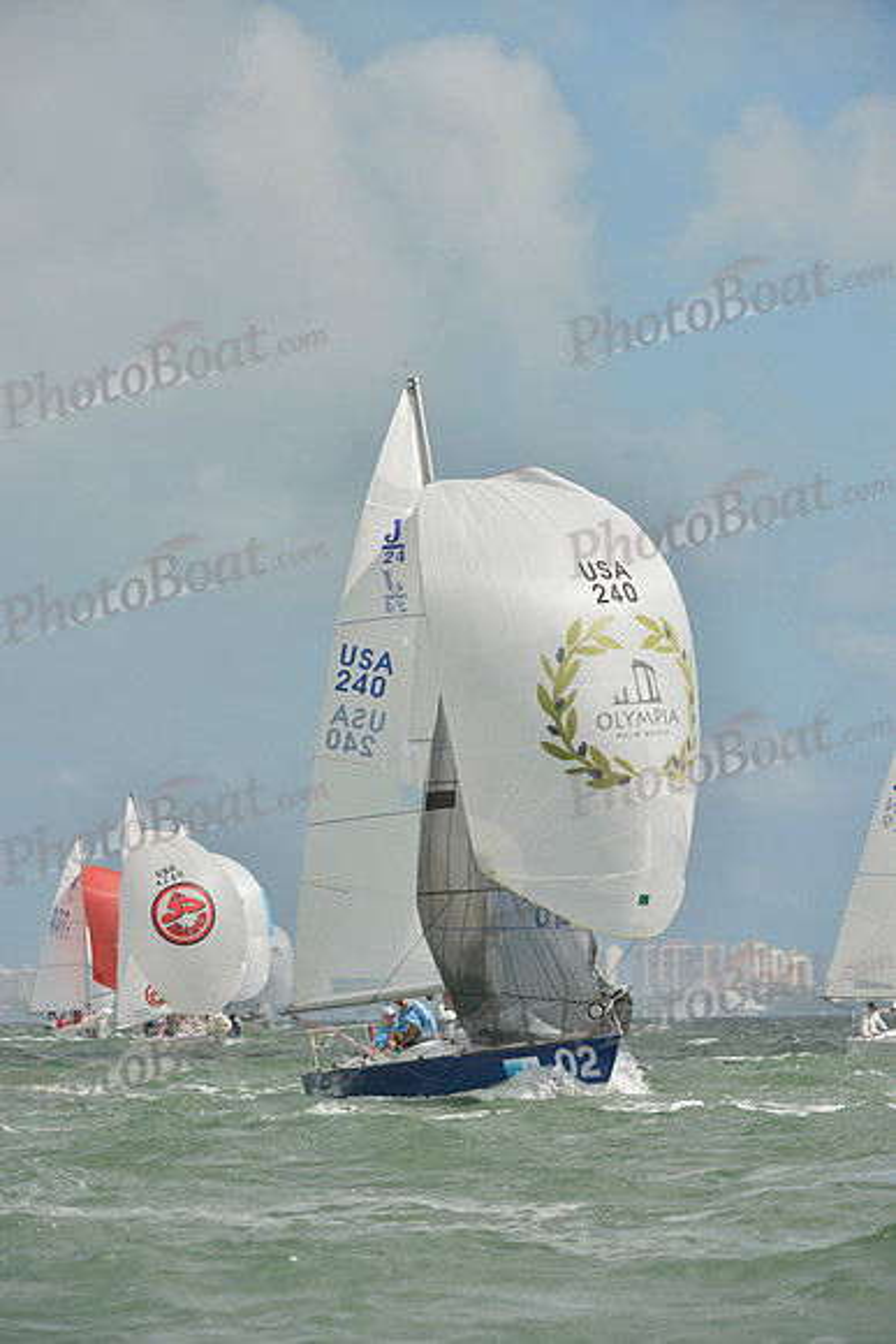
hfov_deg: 6.9
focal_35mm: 200
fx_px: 7462
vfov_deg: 10.3
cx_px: 448
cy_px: 672
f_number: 9
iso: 280
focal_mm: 200
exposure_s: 1/1000
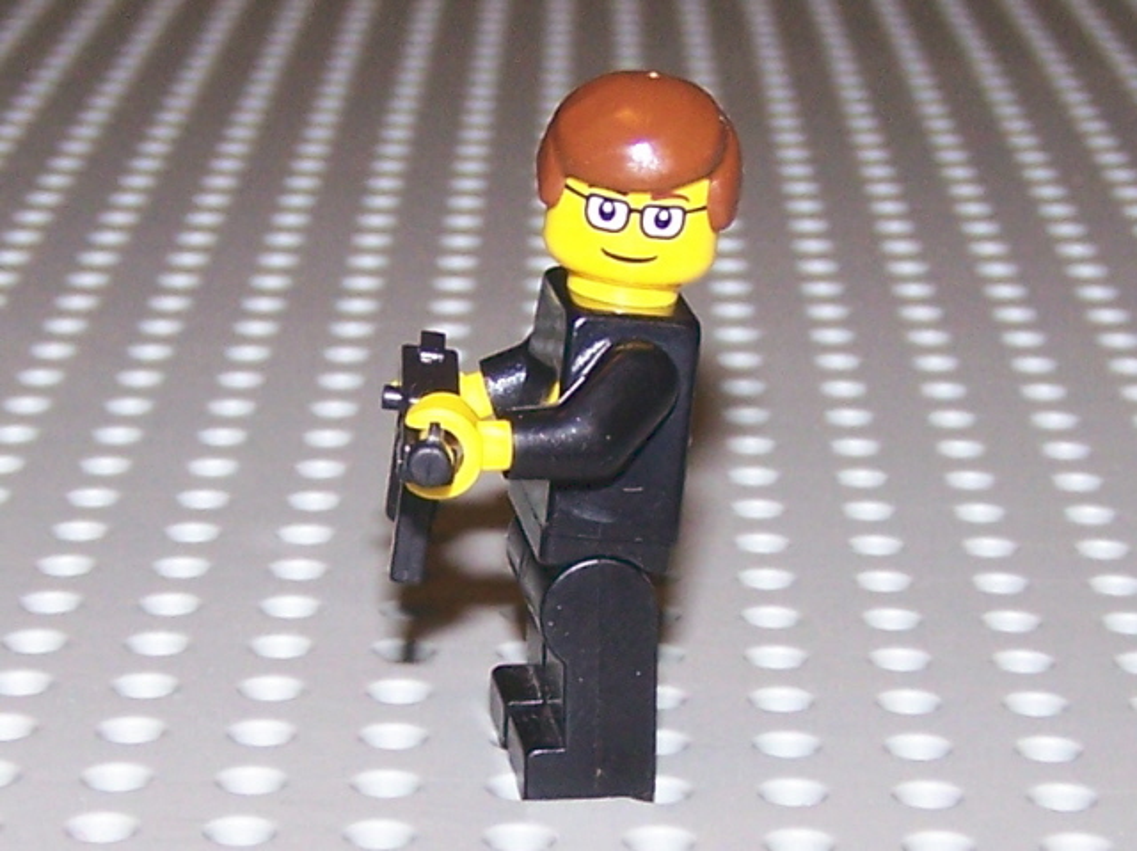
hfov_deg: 49.0
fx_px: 1247
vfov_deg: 37.7
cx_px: 568
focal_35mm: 38
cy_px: 426
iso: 140
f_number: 2.8
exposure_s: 1/60
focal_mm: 6.3
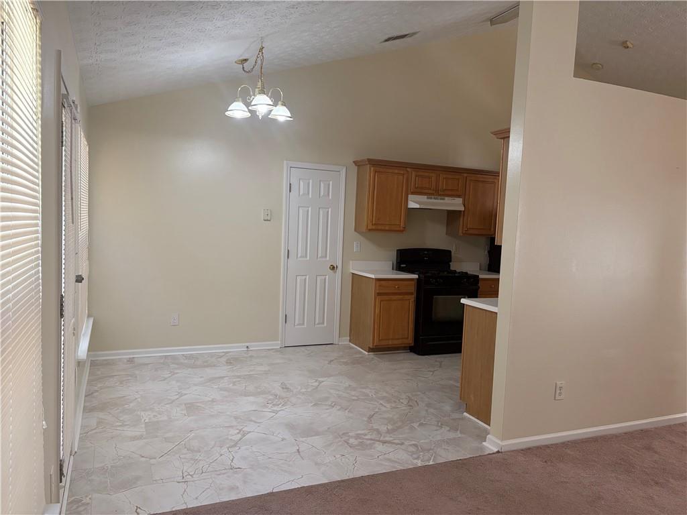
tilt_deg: -4.1
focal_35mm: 26
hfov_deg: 67.3
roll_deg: -2.9
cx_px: 344
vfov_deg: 53.1
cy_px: 258
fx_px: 516
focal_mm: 5.96
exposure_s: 1/120
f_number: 1.6
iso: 160
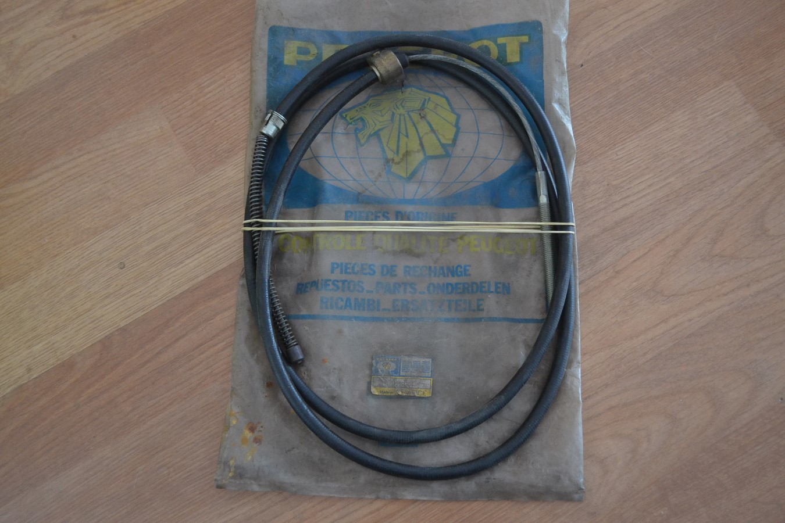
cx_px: 392
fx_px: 850
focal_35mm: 39
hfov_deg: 49.6
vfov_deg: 34.2
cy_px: 262
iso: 1800
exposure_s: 1/60
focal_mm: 26
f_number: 4.2
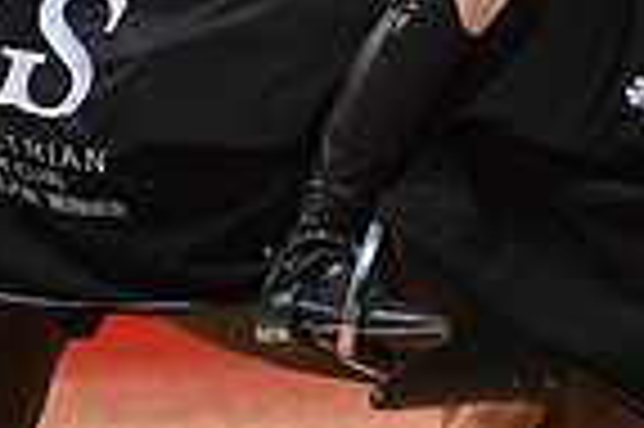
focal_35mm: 385
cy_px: -435
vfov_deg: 3.5
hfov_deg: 5.3
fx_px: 6879
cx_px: 1135
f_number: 4.5
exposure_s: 1/500
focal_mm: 95
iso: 6400
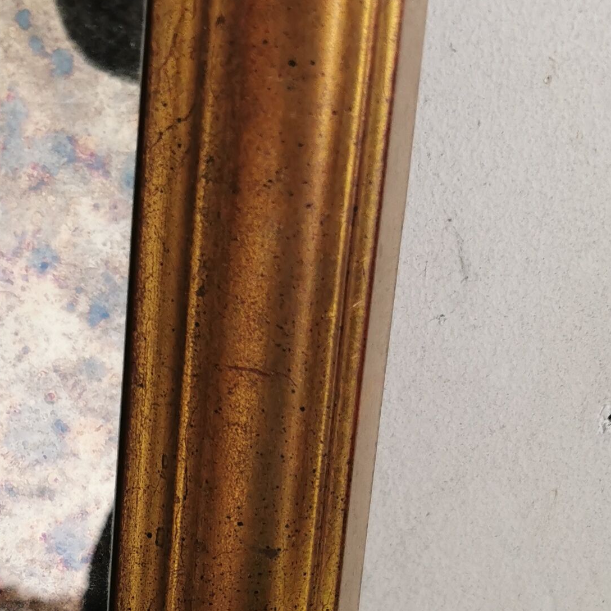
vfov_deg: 20.4
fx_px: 1598
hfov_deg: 20.3
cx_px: -111
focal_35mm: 80
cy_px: 706
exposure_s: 1/100
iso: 80
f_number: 1.6
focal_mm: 5.56
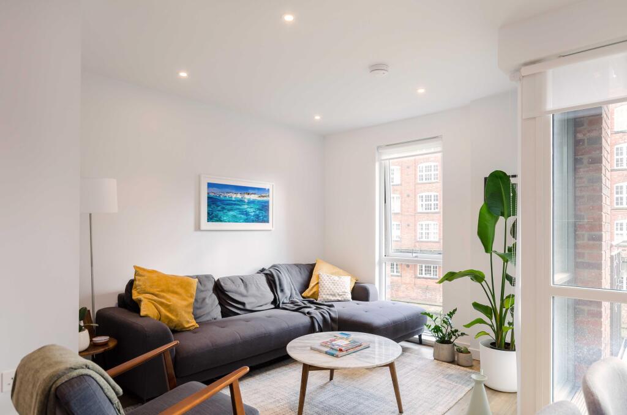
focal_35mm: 21
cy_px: 208
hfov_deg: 81.3
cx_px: 314
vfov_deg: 59.3
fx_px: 365
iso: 500
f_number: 7.1
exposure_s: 1/30
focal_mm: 14
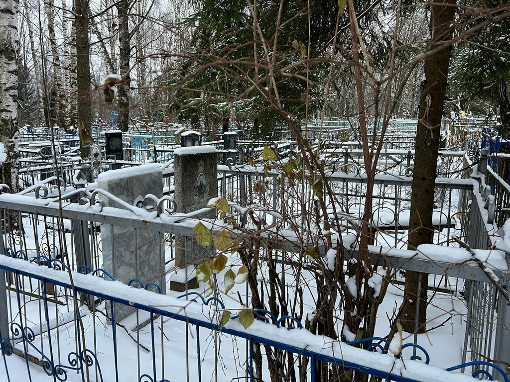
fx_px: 383
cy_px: 191
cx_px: 255
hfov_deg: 67.3
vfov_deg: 53.1
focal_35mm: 26
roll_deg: -0.5
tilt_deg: -9.9
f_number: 1.5
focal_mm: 5.7
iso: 125
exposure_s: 1/97
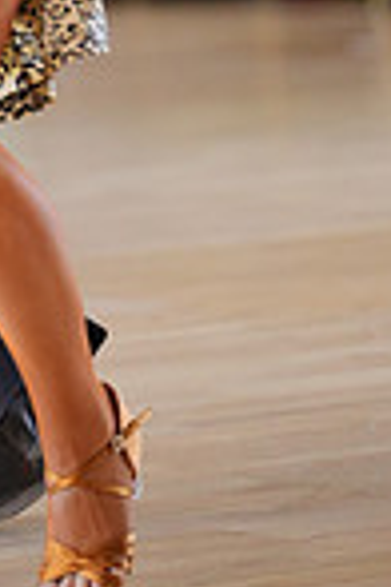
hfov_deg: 3.2
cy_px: -292
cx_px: -130
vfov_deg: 4.7
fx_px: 7070
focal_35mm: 434
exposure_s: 1/500
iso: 1250
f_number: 2
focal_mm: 110
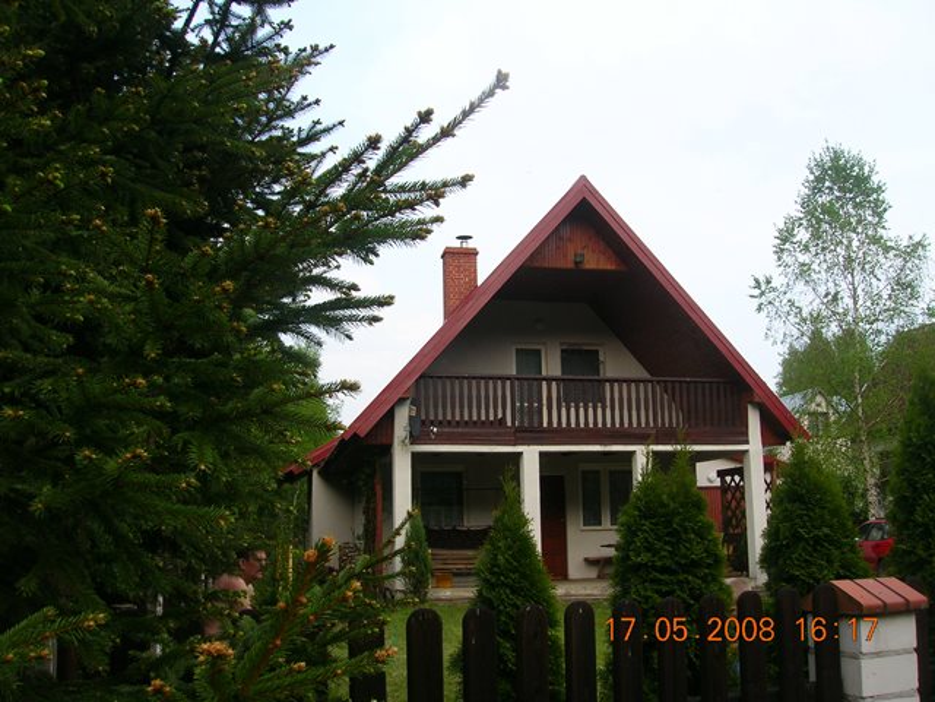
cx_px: 468
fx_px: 918
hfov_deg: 54.0
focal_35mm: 34
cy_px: 351
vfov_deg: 41.8
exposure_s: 1/129
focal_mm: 5.7
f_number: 4.9
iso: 50
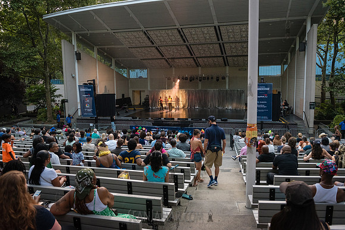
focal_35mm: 31
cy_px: 115
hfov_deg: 60.3
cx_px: 172
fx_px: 297
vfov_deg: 42.3
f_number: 3.5
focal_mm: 31
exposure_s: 1/250
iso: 3200
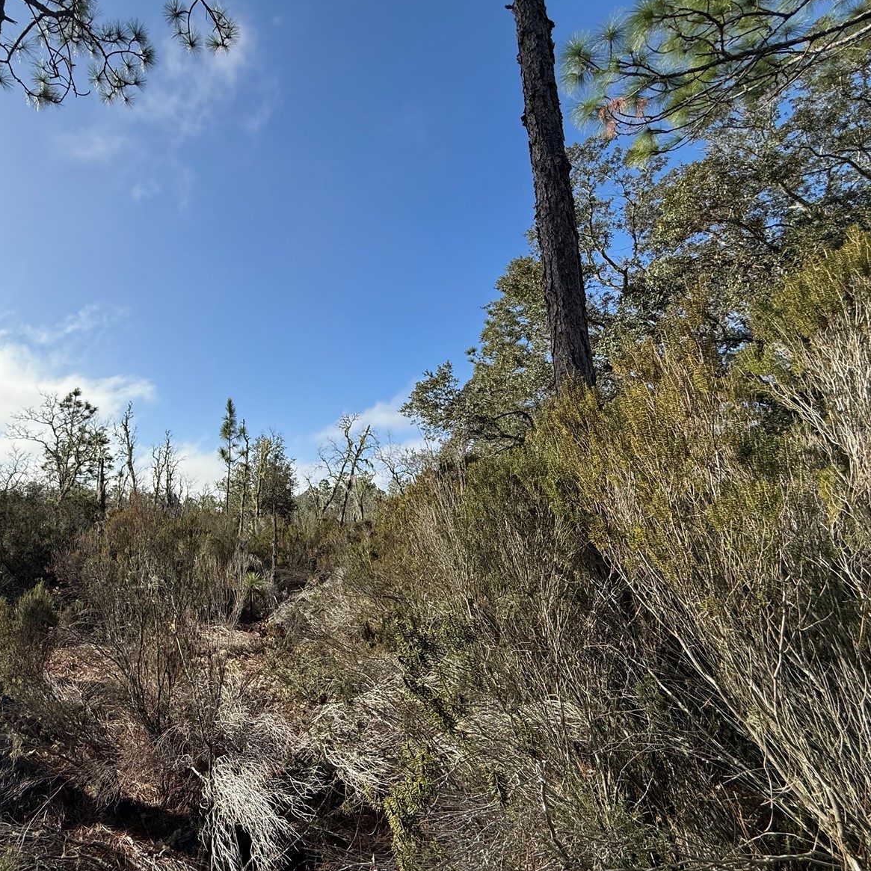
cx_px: 297
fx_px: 484
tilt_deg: +12.7
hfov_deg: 81.4
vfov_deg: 84.0
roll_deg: +0.6
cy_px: 429
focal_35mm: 17
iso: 50
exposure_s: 1/2717
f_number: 2.2
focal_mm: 2.22
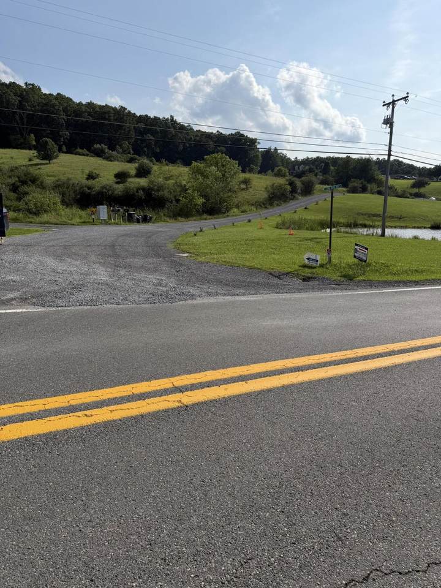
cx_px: 220
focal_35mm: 24
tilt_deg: -12.9
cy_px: 294
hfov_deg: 56.8
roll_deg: -1.2
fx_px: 408
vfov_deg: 71.6
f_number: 1.78
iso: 80
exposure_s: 1/8130
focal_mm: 6.76
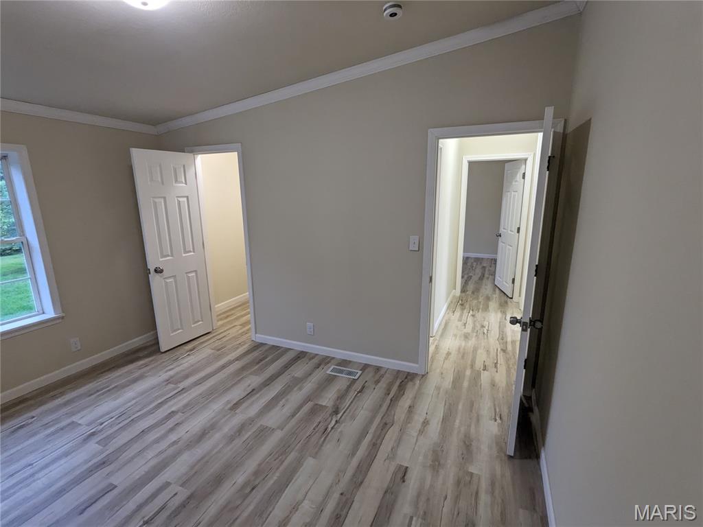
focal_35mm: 16
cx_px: 352
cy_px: 264
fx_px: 325
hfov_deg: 94.5
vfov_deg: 78.1
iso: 380
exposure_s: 1/120
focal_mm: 2.22
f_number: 2.2
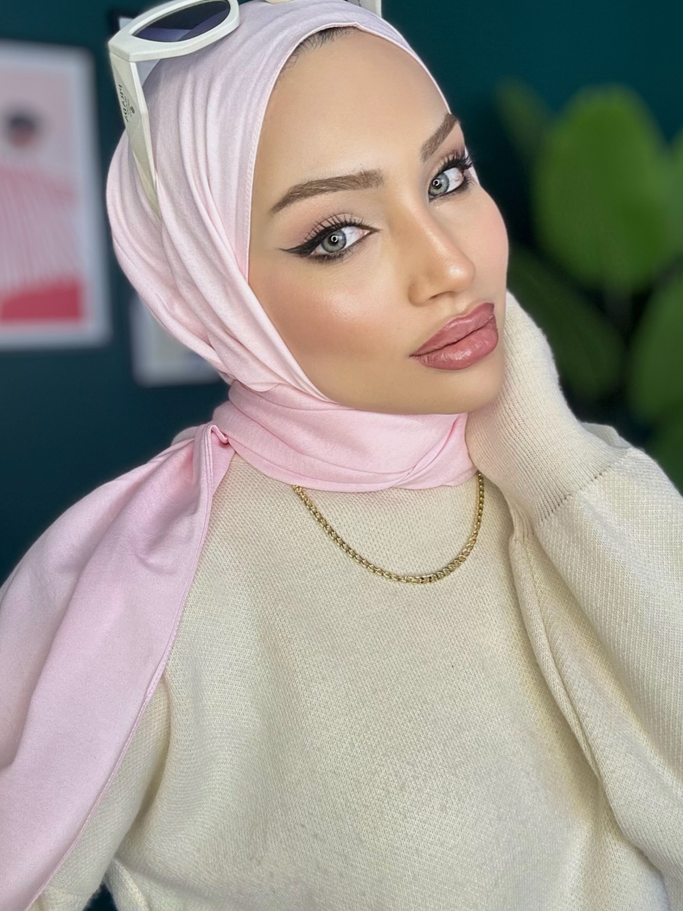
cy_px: 396
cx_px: 346
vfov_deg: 53.8
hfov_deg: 41.8
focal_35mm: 34
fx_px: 895
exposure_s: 1/50
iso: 64
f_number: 1.9
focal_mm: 2.69
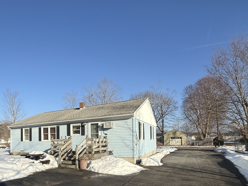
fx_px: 165
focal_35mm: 23
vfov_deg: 56.2
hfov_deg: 71.2
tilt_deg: +2.0
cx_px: 77
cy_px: 138
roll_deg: +0.1
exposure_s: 1/2611
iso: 50
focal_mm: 2.22
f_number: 2.2
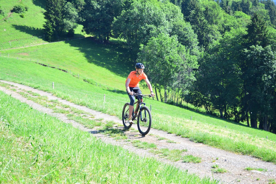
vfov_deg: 21.6
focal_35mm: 63
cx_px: 138
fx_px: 483
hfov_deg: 31.9
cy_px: 92
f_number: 5
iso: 900
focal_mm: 42
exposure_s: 1/1250
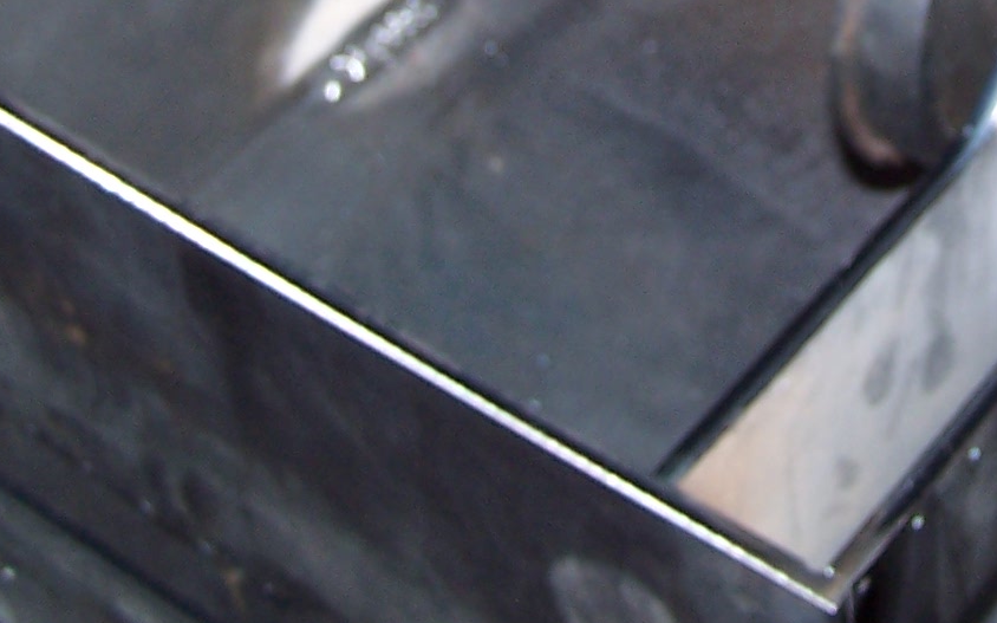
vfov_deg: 11.4
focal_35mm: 110
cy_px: -348
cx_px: 869
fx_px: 2988
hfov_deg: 18.7
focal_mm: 6.3
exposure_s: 1/60
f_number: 2.8
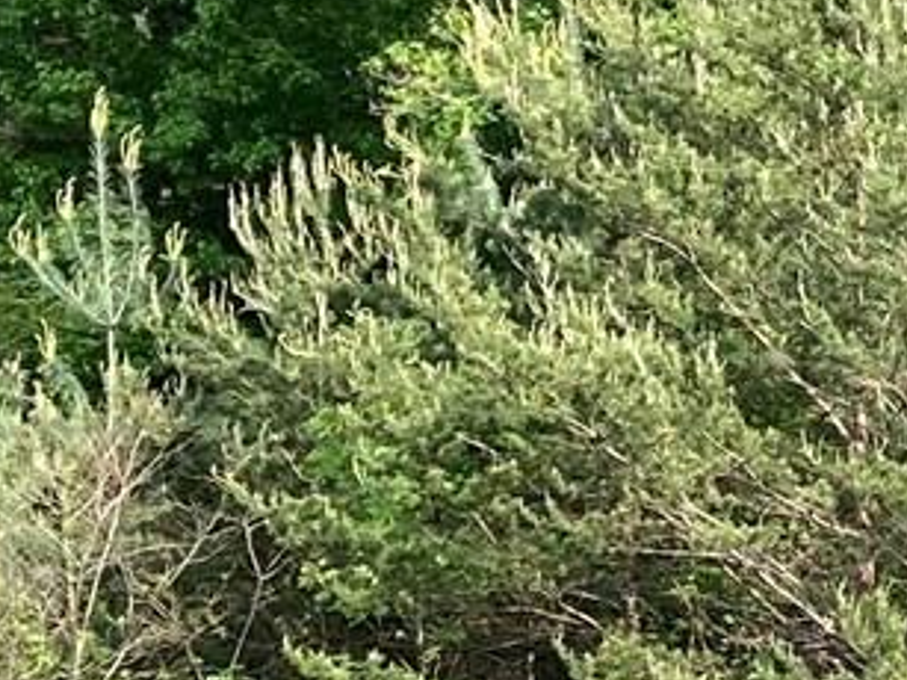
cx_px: 2095
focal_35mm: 187
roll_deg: -0.9
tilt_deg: +7.8
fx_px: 4898
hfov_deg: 9.5
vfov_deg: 7.9
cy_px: 710
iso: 20
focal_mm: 3.99
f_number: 1.8
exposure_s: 1/384
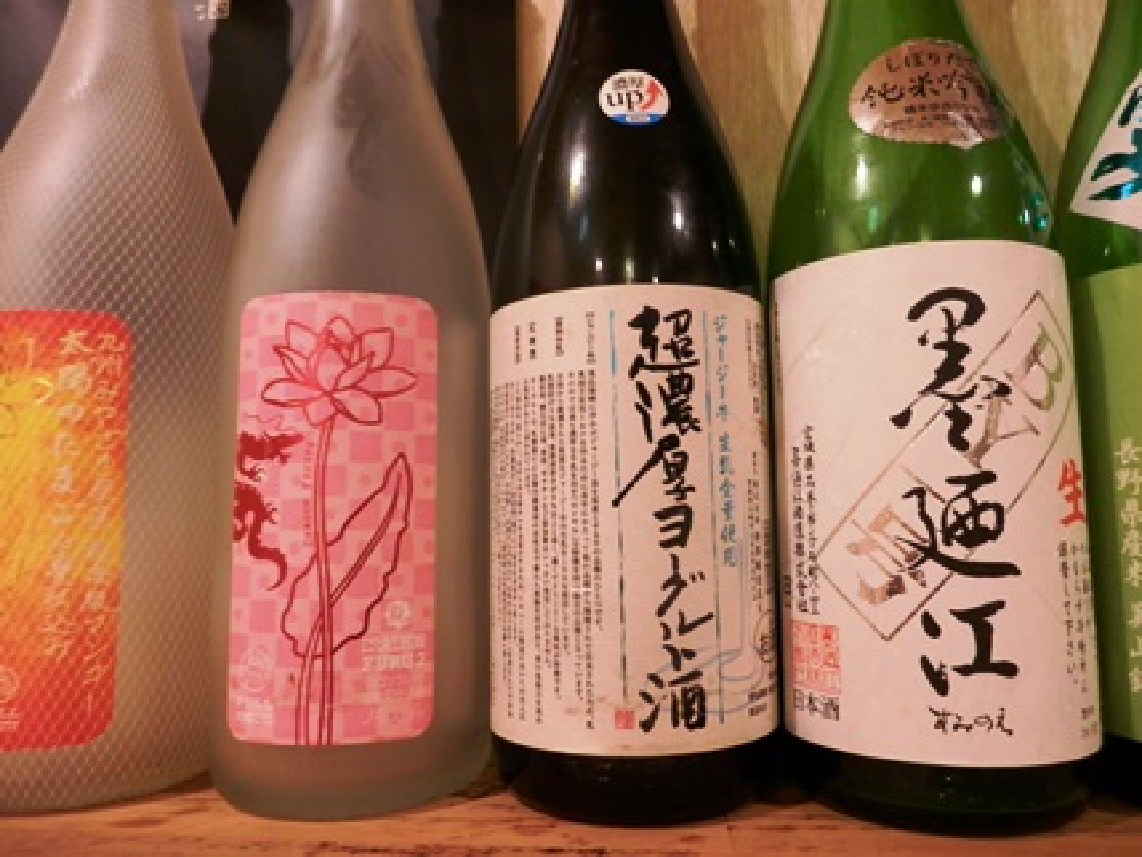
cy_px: 428
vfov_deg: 54.9
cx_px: 571
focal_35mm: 25
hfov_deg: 69.4
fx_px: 825
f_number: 3
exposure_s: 1/13
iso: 200
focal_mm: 4.5
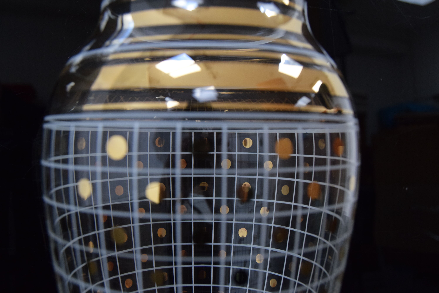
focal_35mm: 39
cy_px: 146
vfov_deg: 34.3
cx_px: 220
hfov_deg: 49.5
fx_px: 476
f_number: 5.6
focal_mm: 26
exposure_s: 1/125
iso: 1600
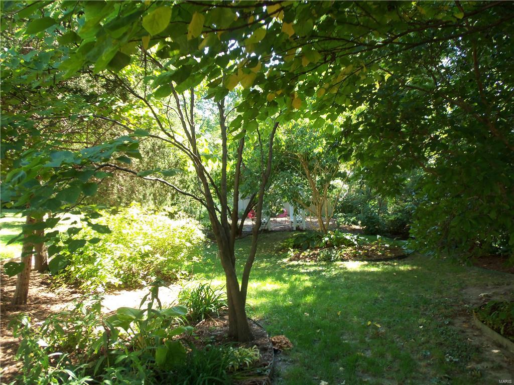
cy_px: 192
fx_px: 431
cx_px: 257
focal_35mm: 29
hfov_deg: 61.7
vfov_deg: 48.2
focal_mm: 5.2
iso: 80
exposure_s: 1/40
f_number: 3.4
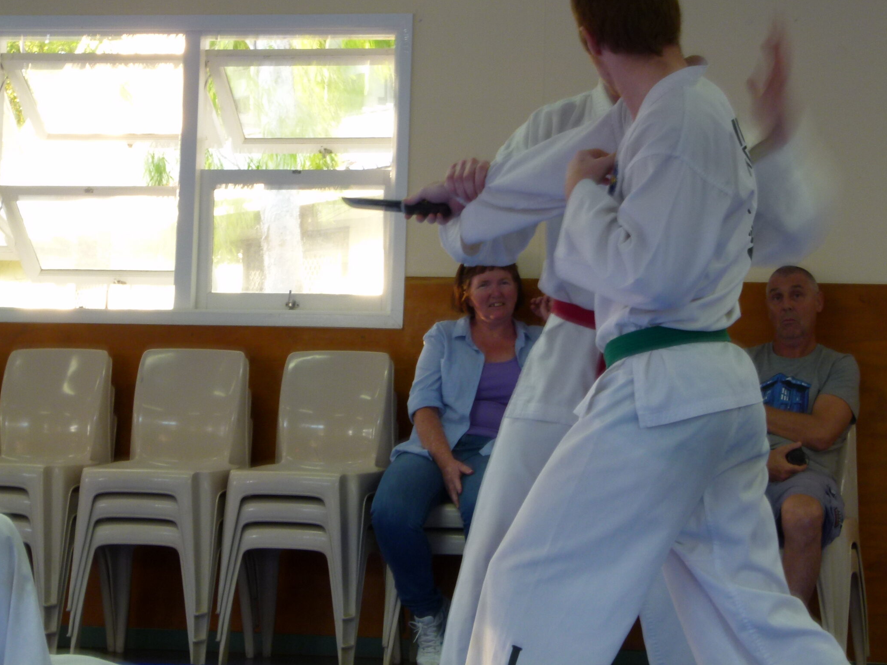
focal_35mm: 91
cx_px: 523
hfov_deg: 21.5
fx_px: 2332
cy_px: 252
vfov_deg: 16.2
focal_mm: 13.2
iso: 100
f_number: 7.1
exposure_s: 1/4
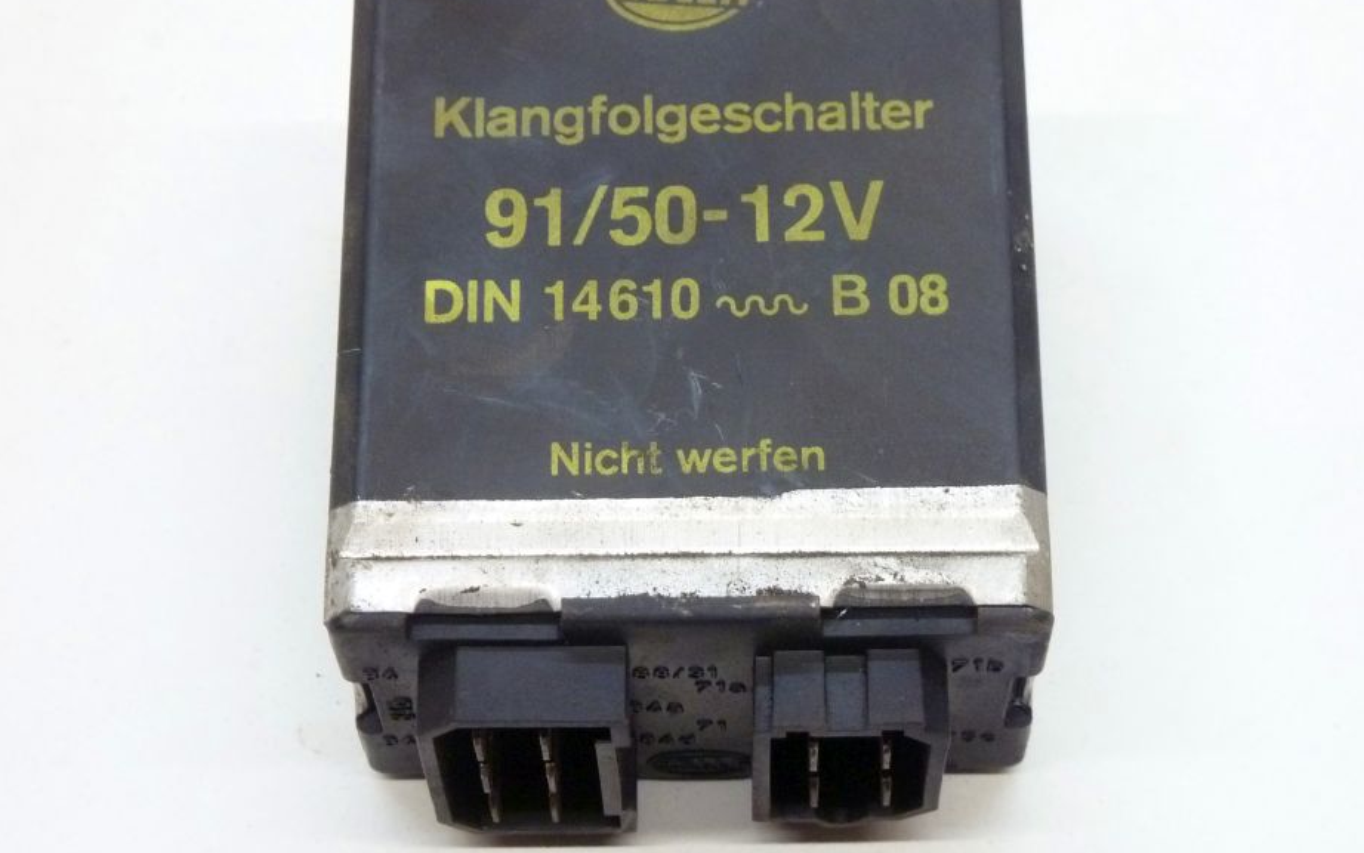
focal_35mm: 89
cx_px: 686
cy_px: 404
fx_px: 3310
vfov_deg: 14.7
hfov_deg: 23.3
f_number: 4.2
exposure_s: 1/20
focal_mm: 13.7
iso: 400
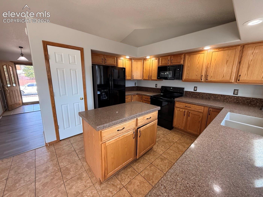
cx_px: 132
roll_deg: -0.3
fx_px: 106
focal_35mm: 14
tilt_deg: -11.4
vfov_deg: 85.7
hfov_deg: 102.1
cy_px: 98
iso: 250
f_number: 2.2
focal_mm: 2.22
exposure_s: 1/120
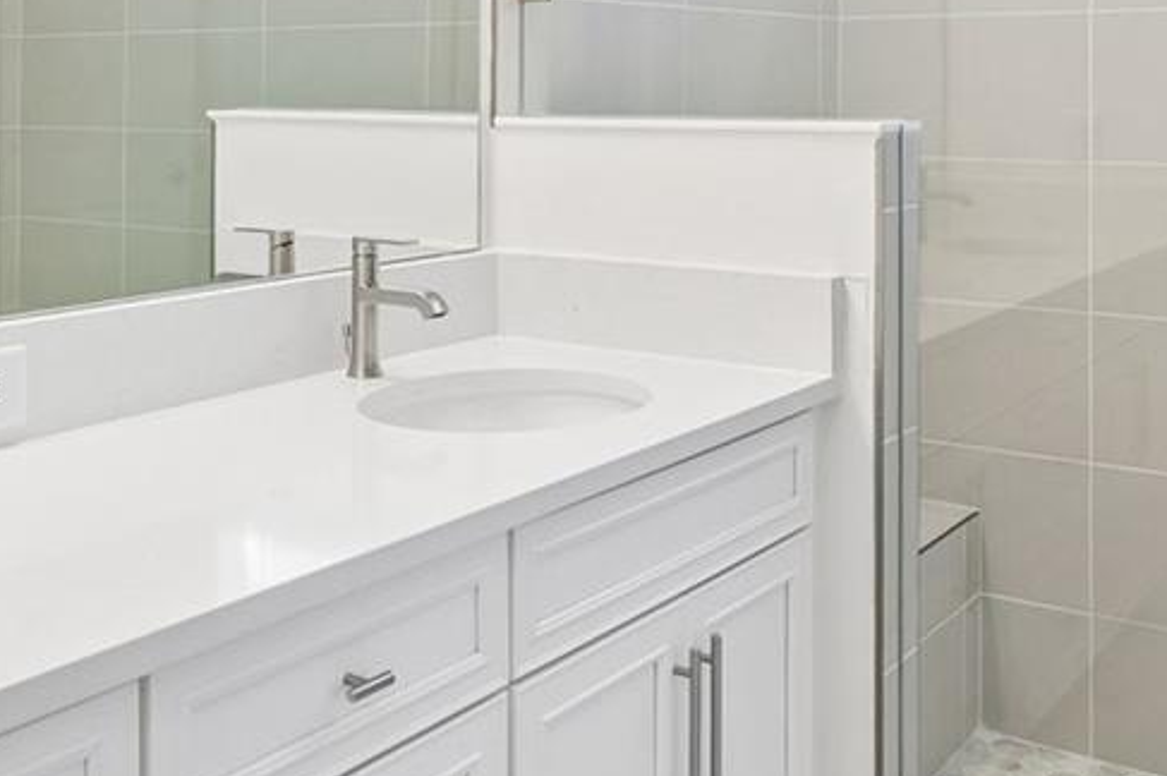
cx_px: 448
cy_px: 55
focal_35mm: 46
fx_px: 1490
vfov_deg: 27.9
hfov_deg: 42.5
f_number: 8
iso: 400
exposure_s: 1/125
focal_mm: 14
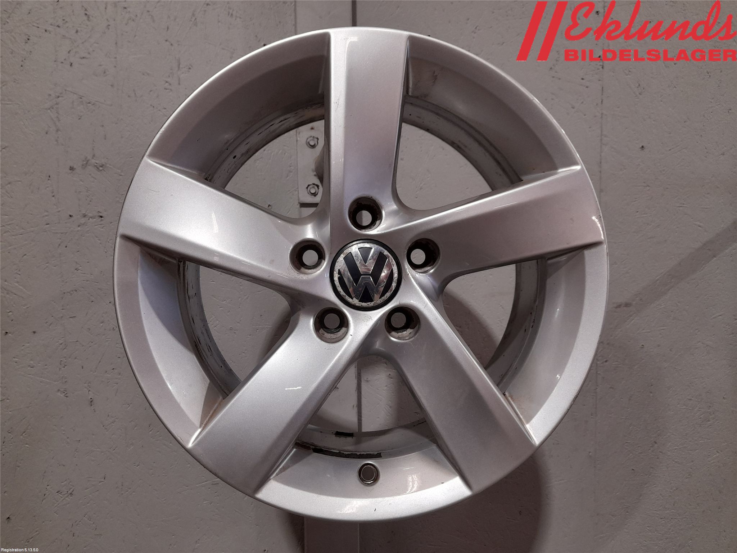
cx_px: 368
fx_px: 532
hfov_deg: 69.4
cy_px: 276
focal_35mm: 25
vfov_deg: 54.9
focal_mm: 4.6
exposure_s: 1/50
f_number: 2
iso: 125
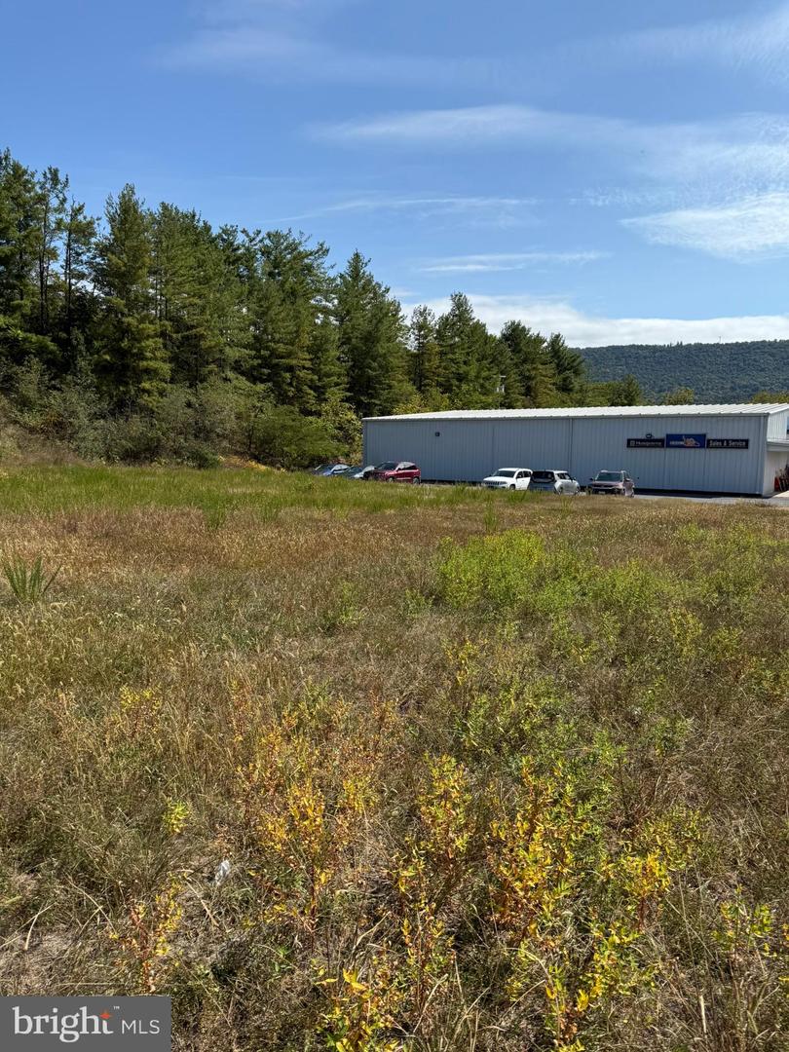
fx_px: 729
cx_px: 394
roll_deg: -0.8
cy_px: 526
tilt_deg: -4.9
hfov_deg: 56.8
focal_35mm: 24
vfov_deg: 71.6
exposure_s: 1/4673
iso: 80
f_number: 1.78
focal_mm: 6.76
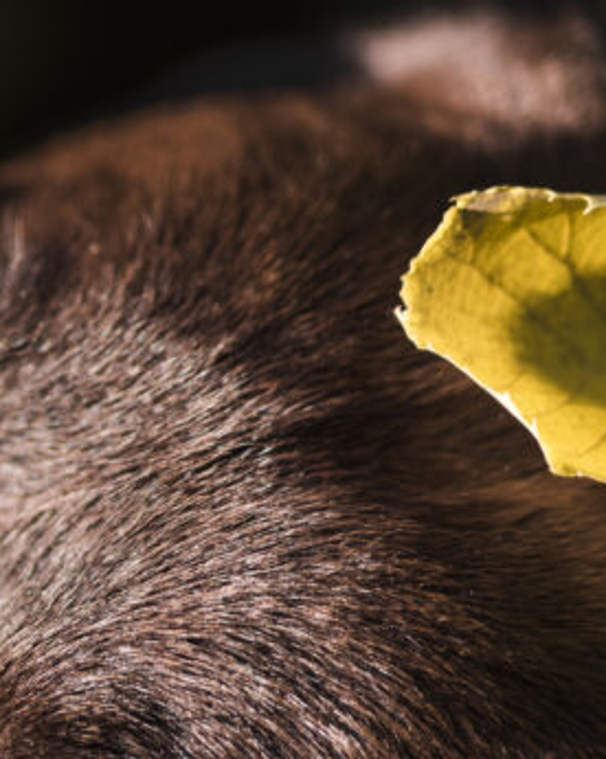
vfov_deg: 11.7
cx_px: -496
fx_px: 3661
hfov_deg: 9.0
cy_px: 830
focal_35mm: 163
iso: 100
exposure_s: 1/1000
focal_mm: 50
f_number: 1.4
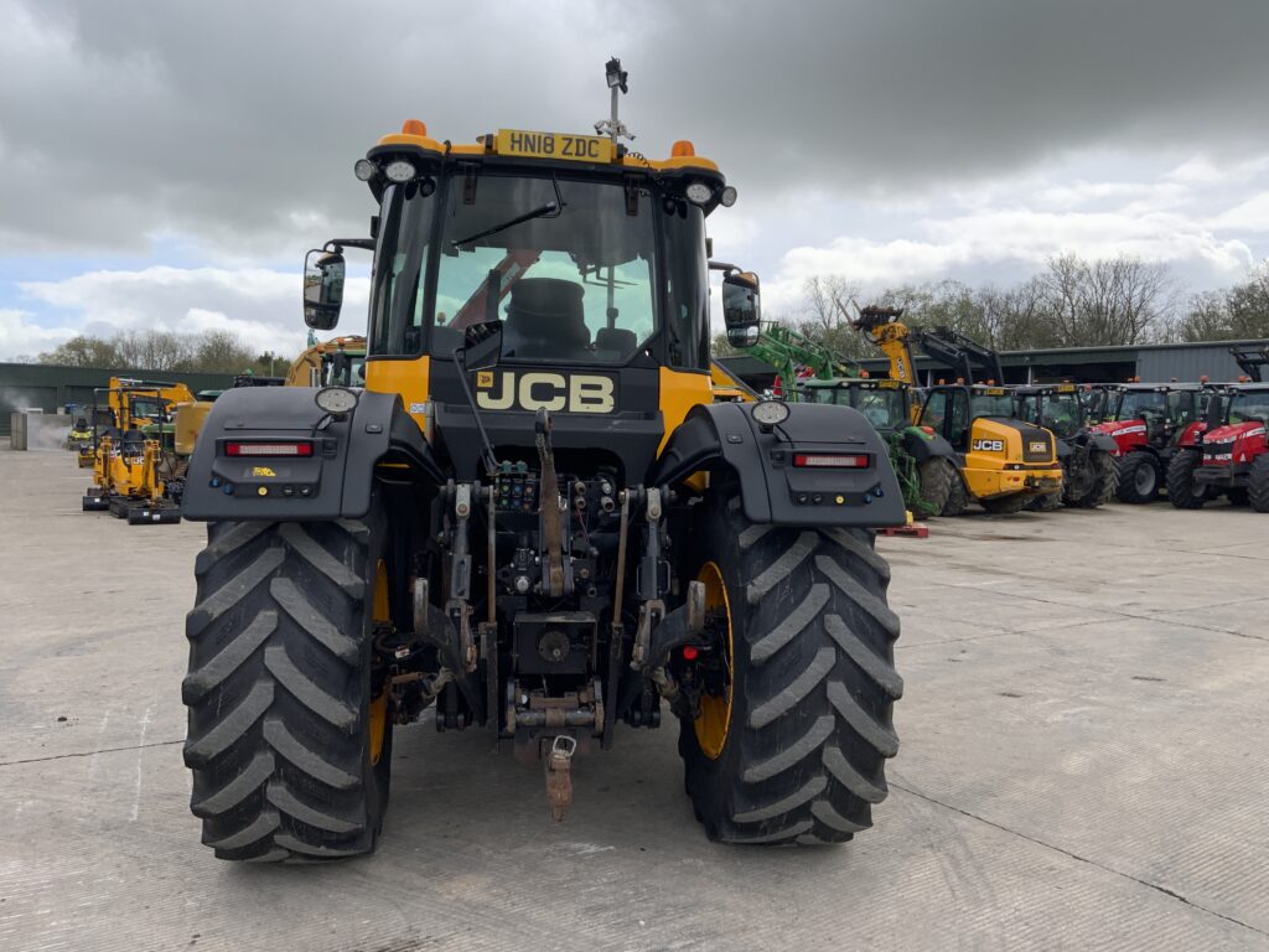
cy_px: 476
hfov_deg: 61.7
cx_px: 634
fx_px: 1063
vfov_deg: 48.2
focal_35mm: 29
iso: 16
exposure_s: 1/1055
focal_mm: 3
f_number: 1.8
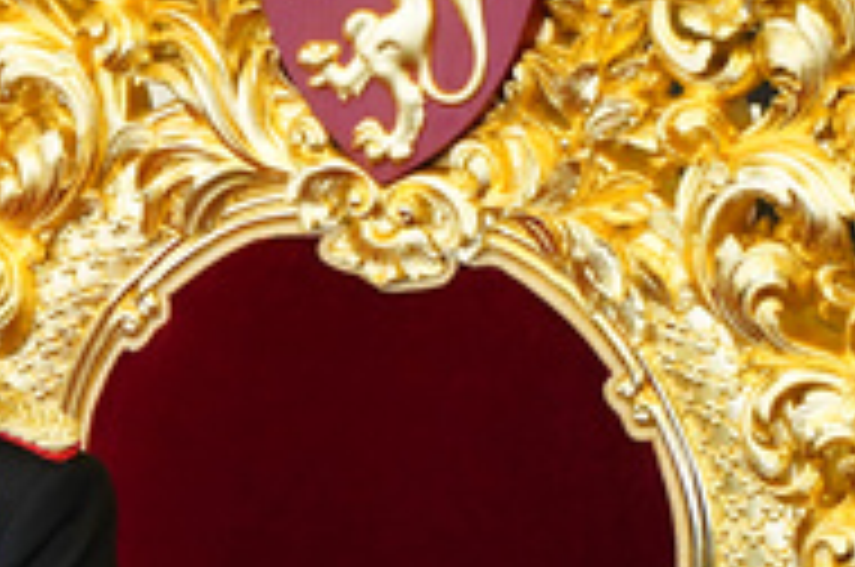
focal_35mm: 924
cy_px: 1251
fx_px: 21908
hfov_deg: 2.2
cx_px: -562
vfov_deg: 1.5
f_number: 2.8
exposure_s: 1/160
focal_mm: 171
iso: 1600
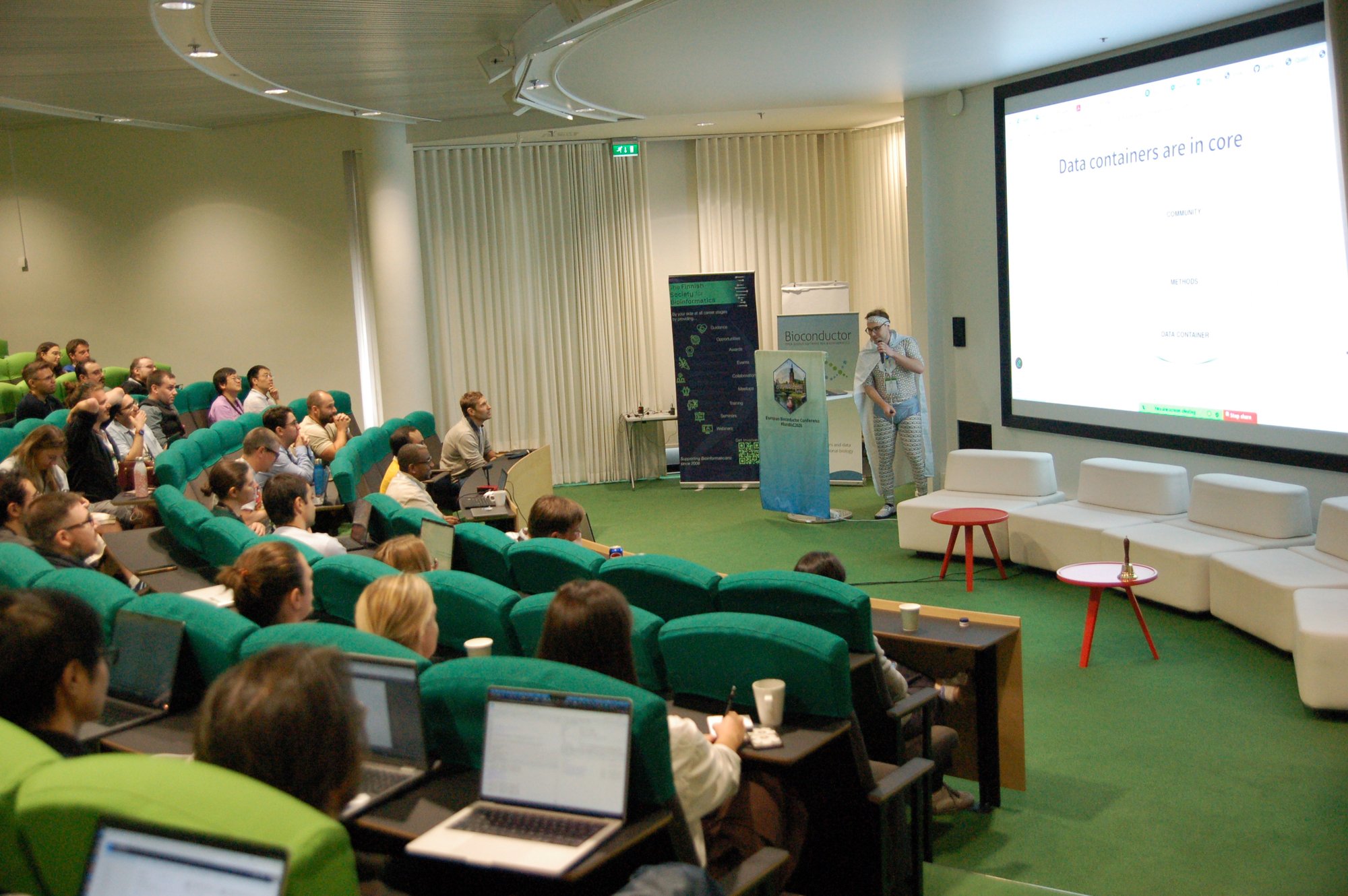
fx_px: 1347
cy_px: 448
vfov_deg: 36.8
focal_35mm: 36
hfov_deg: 53.2
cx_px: 674
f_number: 3.5
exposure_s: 1/125
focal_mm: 24
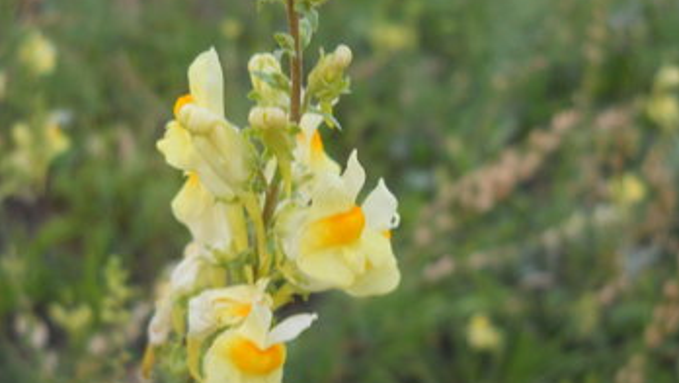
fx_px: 810
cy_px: 214
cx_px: 340
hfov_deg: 45.5
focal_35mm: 45
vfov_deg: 26.5
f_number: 3.1
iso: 80
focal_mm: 6.72
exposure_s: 1/60
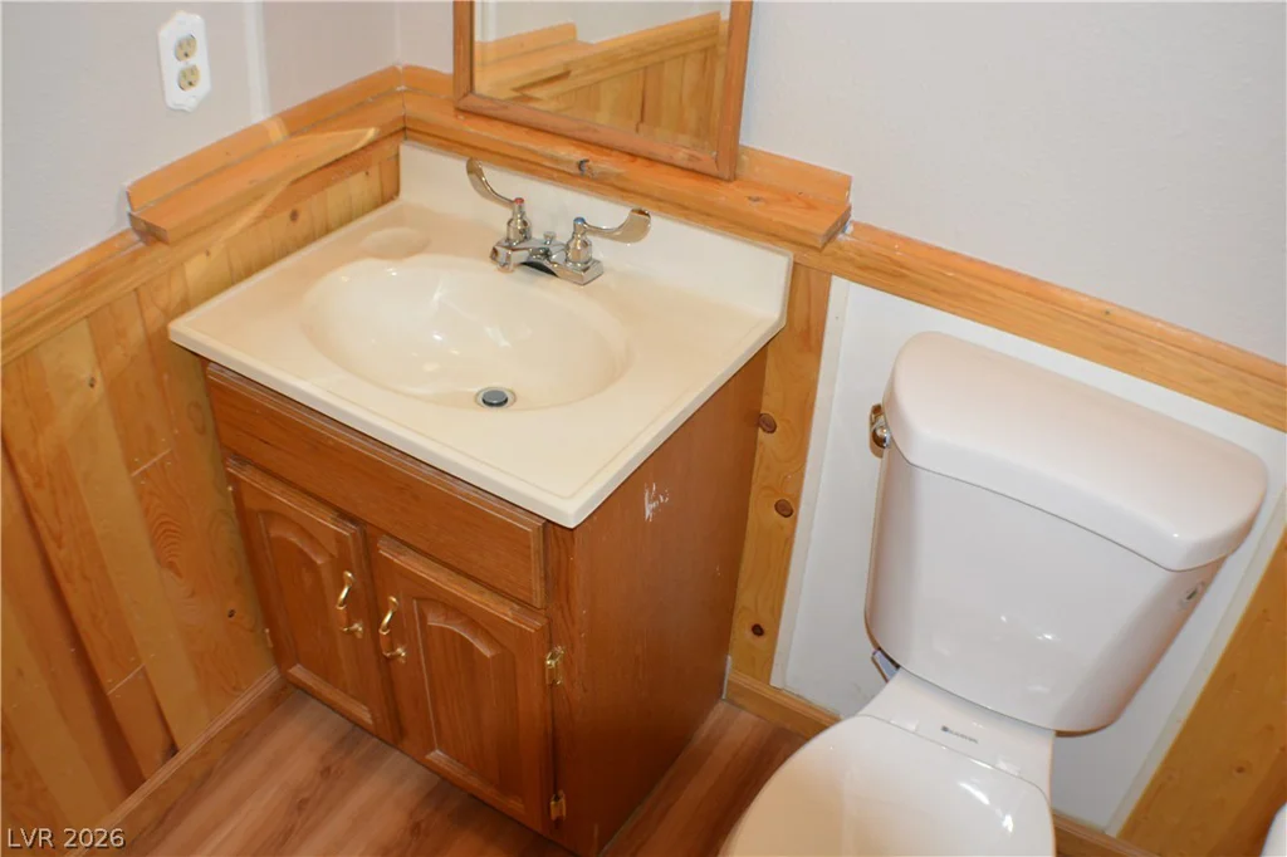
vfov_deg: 29.8
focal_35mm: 45
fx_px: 1608
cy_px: 428
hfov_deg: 43.6
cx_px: 644
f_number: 4.5
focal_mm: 30
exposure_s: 1/60
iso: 1800
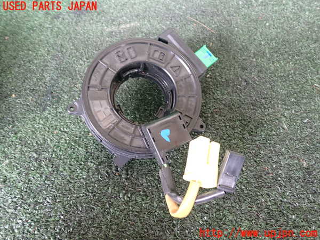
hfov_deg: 60.0
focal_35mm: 30
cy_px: 120
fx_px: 277
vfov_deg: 46.8
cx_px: 160
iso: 250
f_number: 2.3
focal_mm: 5.4
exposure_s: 1/30
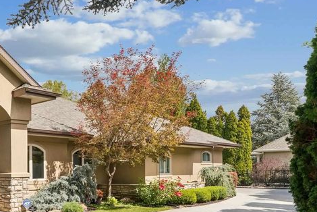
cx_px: -26
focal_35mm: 38
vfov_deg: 34.1
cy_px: 170
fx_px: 334
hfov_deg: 41.3
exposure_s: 1/125
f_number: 13
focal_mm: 17.4
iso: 400
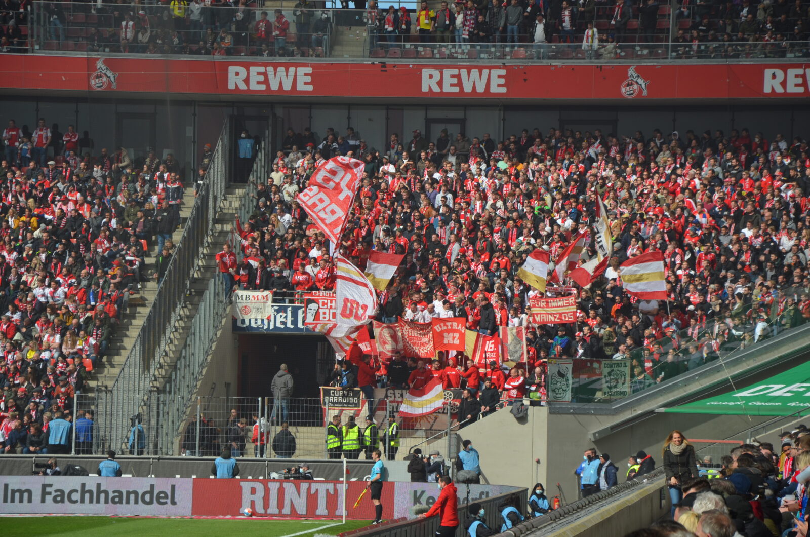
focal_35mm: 158
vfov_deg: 8.7
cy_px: 268
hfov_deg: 13.1
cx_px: 405
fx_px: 3537
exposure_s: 1/800
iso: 200
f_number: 7.1
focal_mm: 105
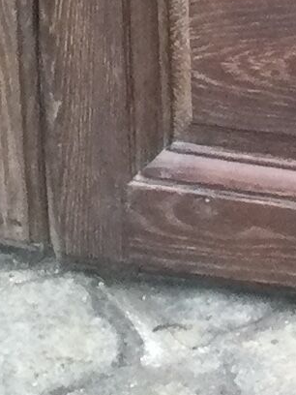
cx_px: 31
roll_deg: +0.1
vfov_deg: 7.0
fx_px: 2828
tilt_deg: -11.3
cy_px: -861
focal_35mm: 248
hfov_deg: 6.0
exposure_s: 1/33
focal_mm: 3.3
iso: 32
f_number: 2.4
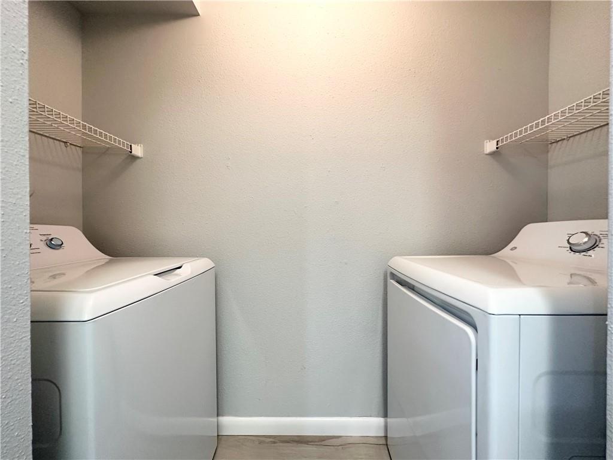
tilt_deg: -0.6
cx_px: 306
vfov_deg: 85.7
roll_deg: +0.0
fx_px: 248
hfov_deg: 102.1
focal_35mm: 14
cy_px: 230
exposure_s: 1/120
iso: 200
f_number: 2.2
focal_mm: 2.22
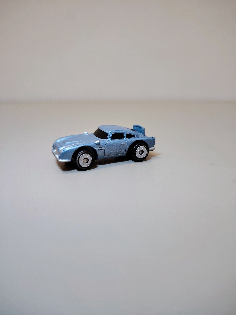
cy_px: 158
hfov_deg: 56.8
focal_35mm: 24
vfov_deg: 71.6
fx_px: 218
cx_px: 118
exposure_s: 1/50
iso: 1250
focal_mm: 5.25
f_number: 1.75
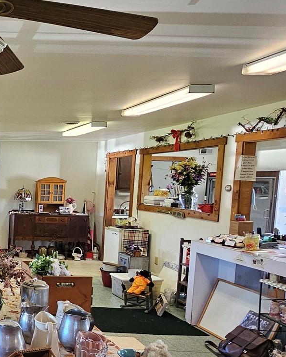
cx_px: -75
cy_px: 218
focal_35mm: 35
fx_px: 370
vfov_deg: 51.1
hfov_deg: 32.9
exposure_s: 1/60
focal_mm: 2.2
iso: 250
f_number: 2.2
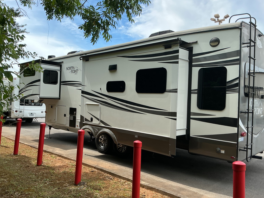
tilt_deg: +1.8
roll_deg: -2.3
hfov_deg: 60.0
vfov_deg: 46.8
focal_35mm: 30
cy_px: 100
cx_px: 129
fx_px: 229
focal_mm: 3
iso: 25
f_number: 1.8
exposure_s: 1/898
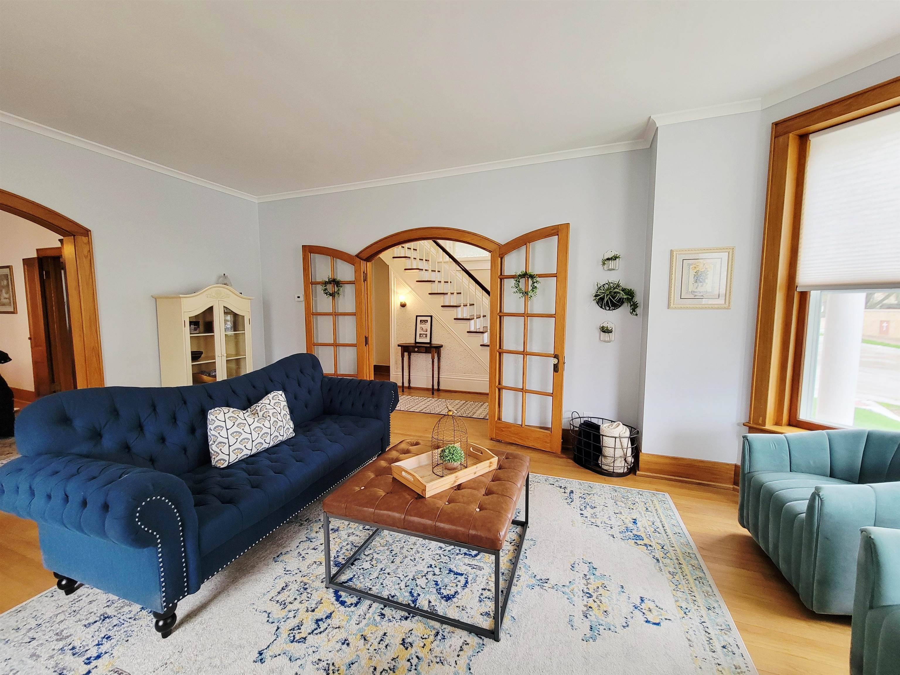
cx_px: 450
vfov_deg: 89.9
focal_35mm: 13
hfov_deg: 106.2
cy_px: 338
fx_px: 338
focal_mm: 2.2
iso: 200
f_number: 2.2
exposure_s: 1/60.2
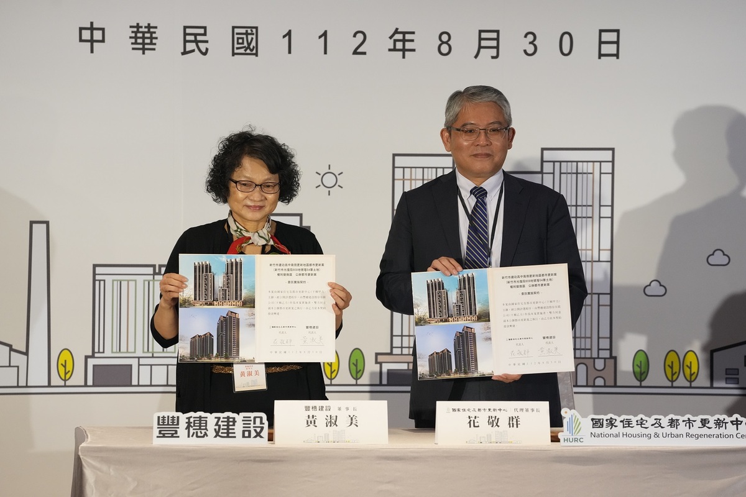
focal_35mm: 182
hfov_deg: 11.3
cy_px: 248
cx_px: 373
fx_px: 3771
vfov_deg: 7.5
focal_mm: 182
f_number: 5.6
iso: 3200
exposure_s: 1/200
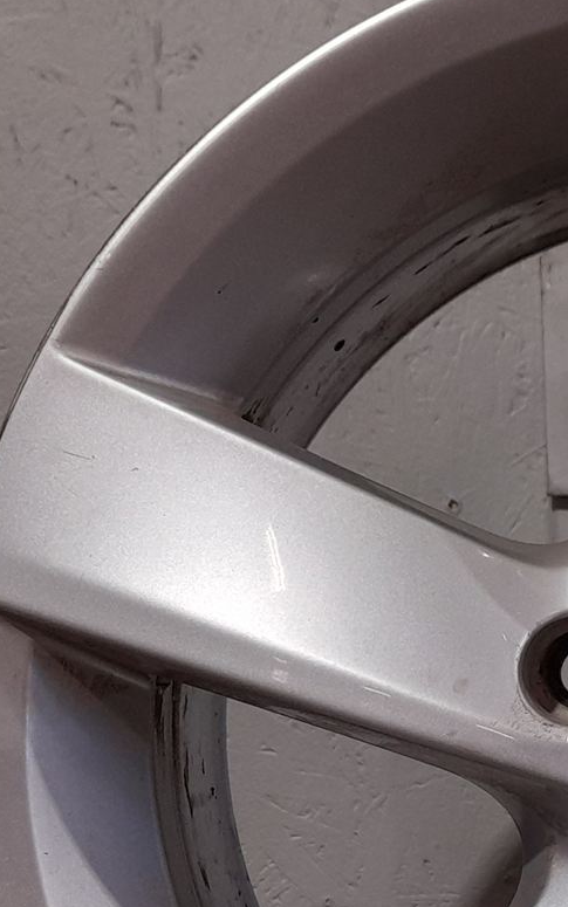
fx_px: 1732
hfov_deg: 17.3
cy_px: 734
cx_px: 775
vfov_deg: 28.7
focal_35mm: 70
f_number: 2
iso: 125
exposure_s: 1/50
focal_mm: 4.6
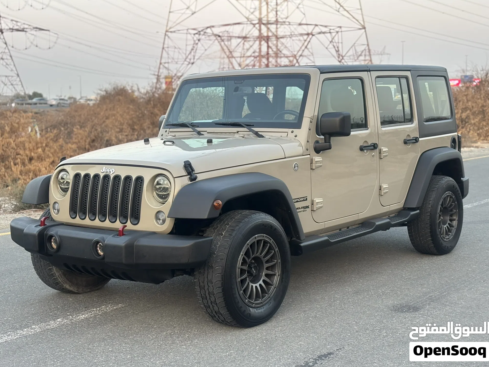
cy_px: 181
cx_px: 248
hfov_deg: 36.2
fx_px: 749
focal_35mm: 53
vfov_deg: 27.5
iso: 40
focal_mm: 5.96
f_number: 1.6
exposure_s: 1/121
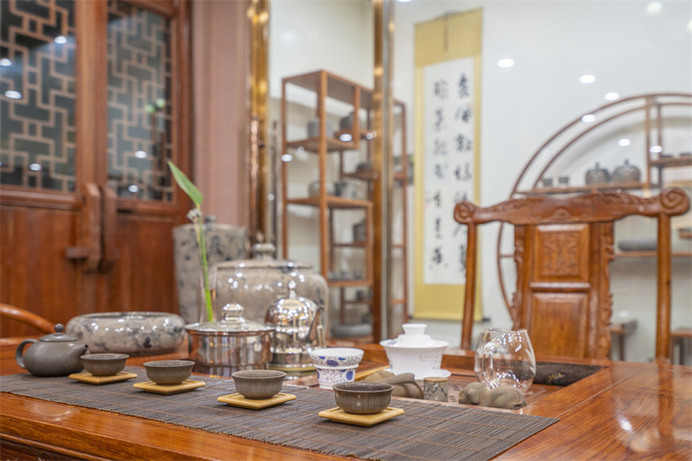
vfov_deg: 37.8
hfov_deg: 54.4
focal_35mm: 35
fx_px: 673
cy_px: 230
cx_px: 346
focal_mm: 35
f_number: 4
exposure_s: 1/30
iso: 400
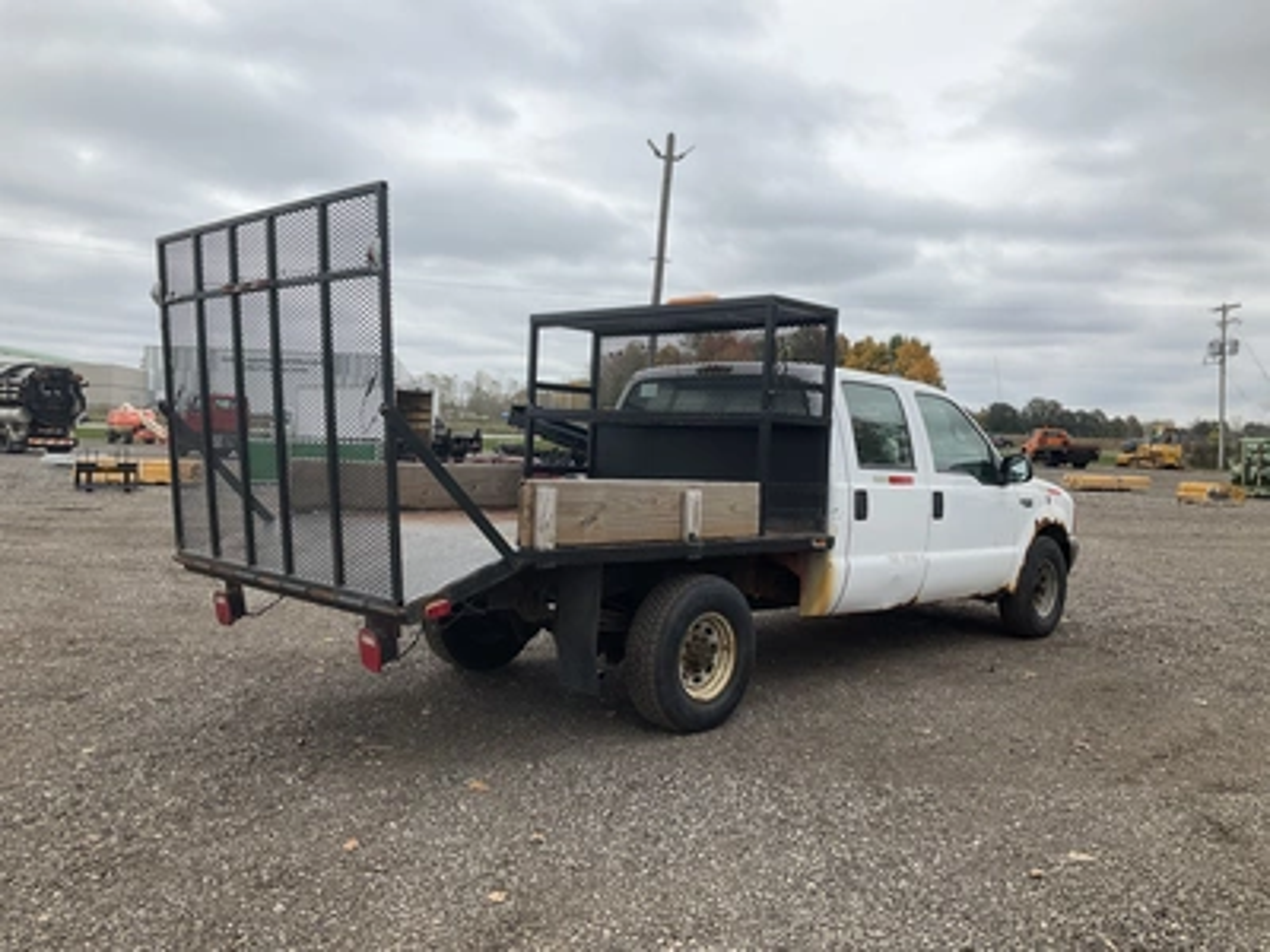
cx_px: 635
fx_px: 1064
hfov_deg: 61.7
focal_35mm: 29
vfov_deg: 48.2
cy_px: 476
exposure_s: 1/898
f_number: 1.8
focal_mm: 3
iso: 25
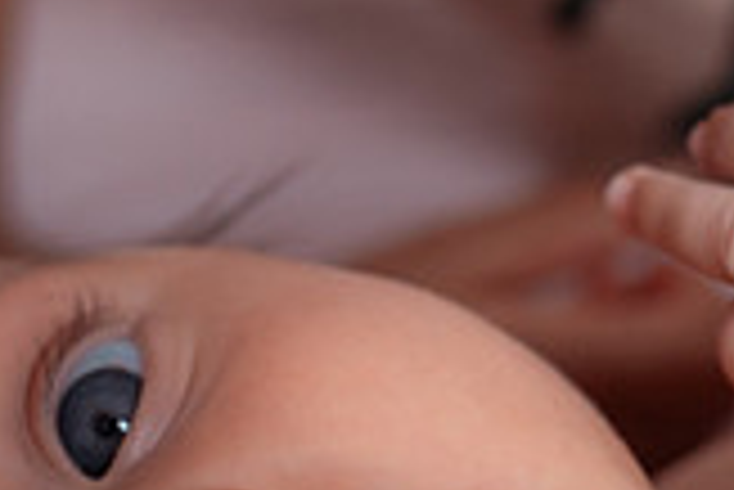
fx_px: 3041
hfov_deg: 13.7
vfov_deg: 9.1
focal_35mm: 149
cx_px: 165
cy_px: 556
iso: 160
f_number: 4.5
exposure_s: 1/250
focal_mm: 35
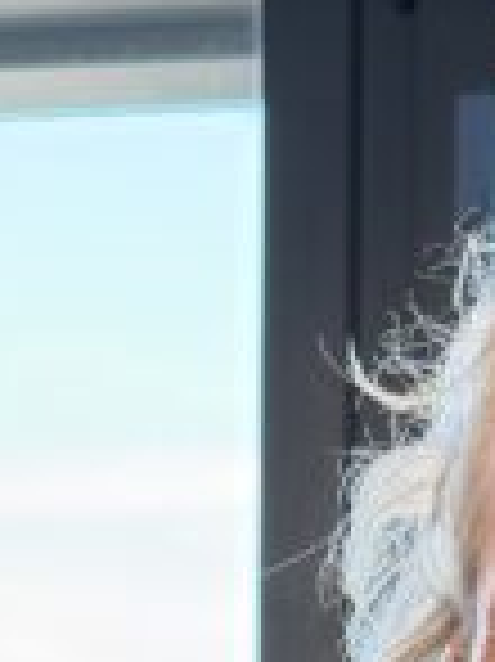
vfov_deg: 10.7
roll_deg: +0.0
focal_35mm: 167
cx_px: 54
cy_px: 1360
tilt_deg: +0.8
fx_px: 3189
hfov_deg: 8.8
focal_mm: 6.76
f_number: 1.78
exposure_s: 1/100
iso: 80
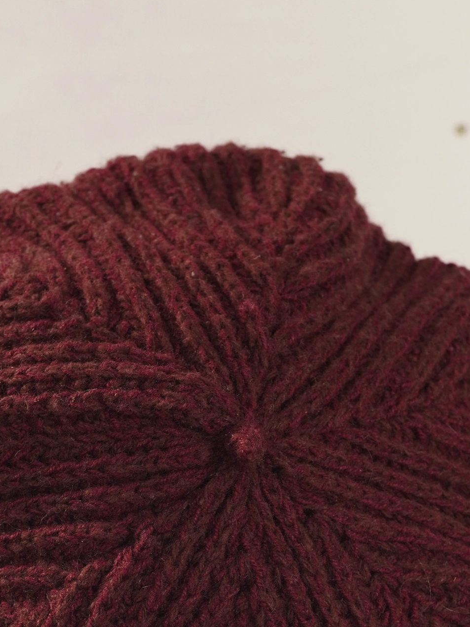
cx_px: 157
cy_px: 591
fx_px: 1901
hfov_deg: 14.1
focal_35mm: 105
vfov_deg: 18.3
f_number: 6.3
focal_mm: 32
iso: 250
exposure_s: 1/25
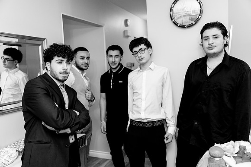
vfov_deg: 42.3
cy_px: 84
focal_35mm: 31
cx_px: 126
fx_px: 216
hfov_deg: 60.3
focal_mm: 31
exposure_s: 1/160
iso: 1600
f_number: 2.8
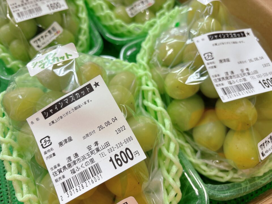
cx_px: 136
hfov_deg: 67.3
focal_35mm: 26
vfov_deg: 53.1
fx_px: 204
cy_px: 102
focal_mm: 5.96
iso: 64
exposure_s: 1/120
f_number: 1.6
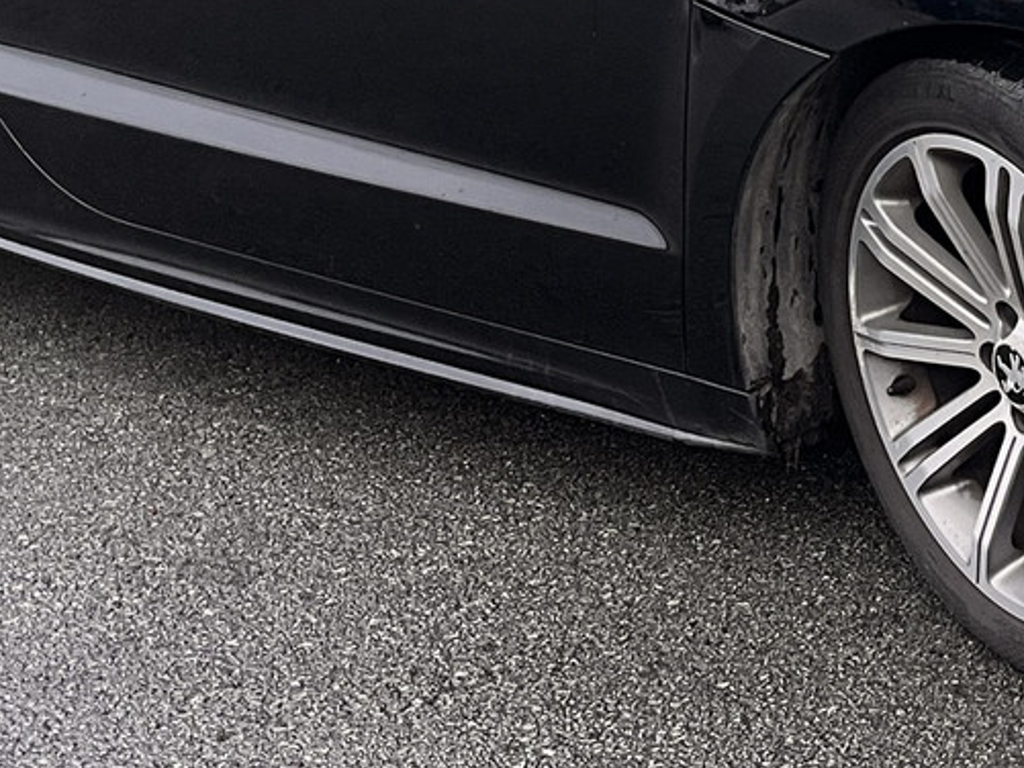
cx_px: 1067
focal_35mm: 83
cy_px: 27
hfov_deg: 22.5
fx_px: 2456
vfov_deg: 17.4
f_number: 1.6
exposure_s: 1/60
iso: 160
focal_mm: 5.1
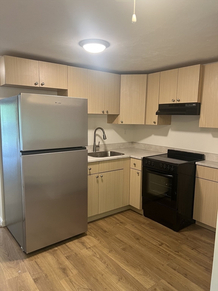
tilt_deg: -7.4
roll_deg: -0.2
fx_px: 218
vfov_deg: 67.3
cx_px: 109
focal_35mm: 26
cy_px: 146
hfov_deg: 53.1
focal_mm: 5.7
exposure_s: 1/60
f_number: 1.5
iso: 125
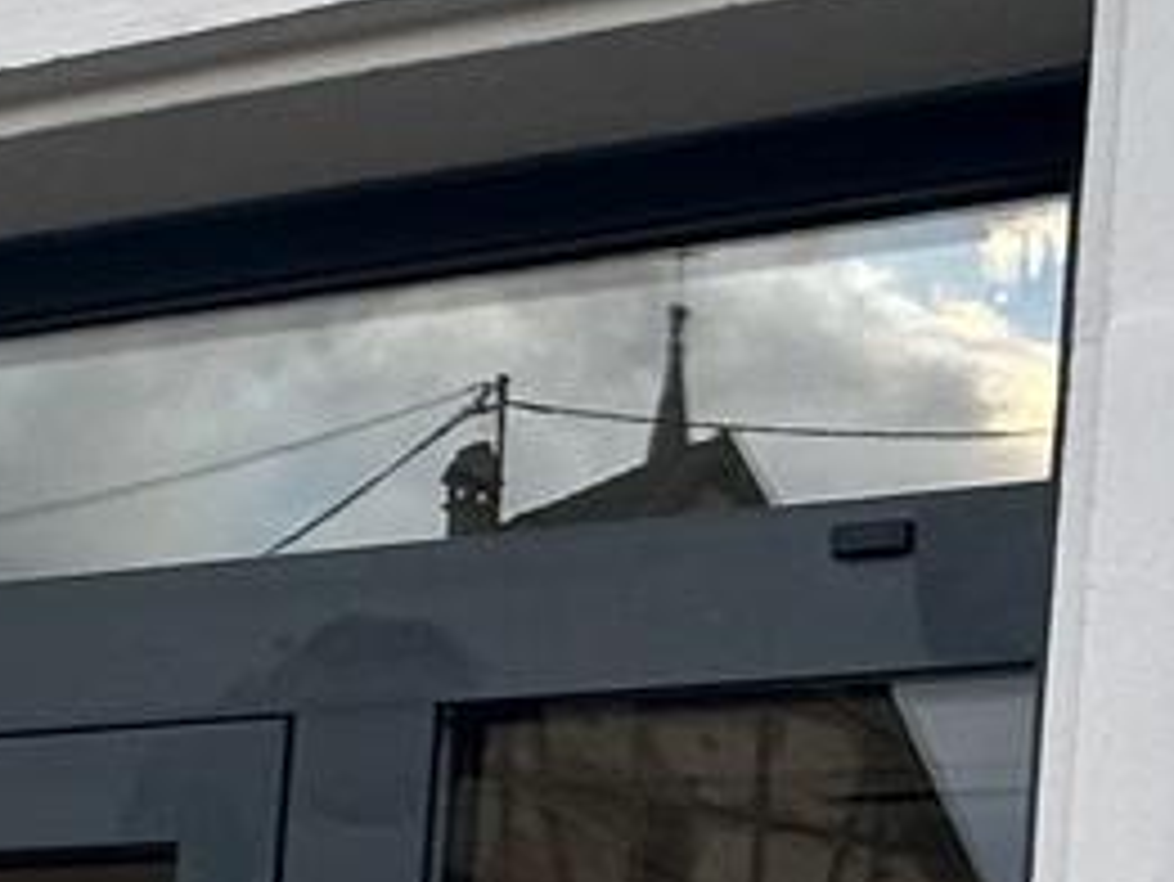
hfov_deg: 19.1
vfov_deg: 13.4
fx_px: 3495
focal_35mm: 103
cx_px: 504
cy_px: 1418
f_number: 2.2
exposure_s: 1/100
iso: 64
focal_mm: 2.22
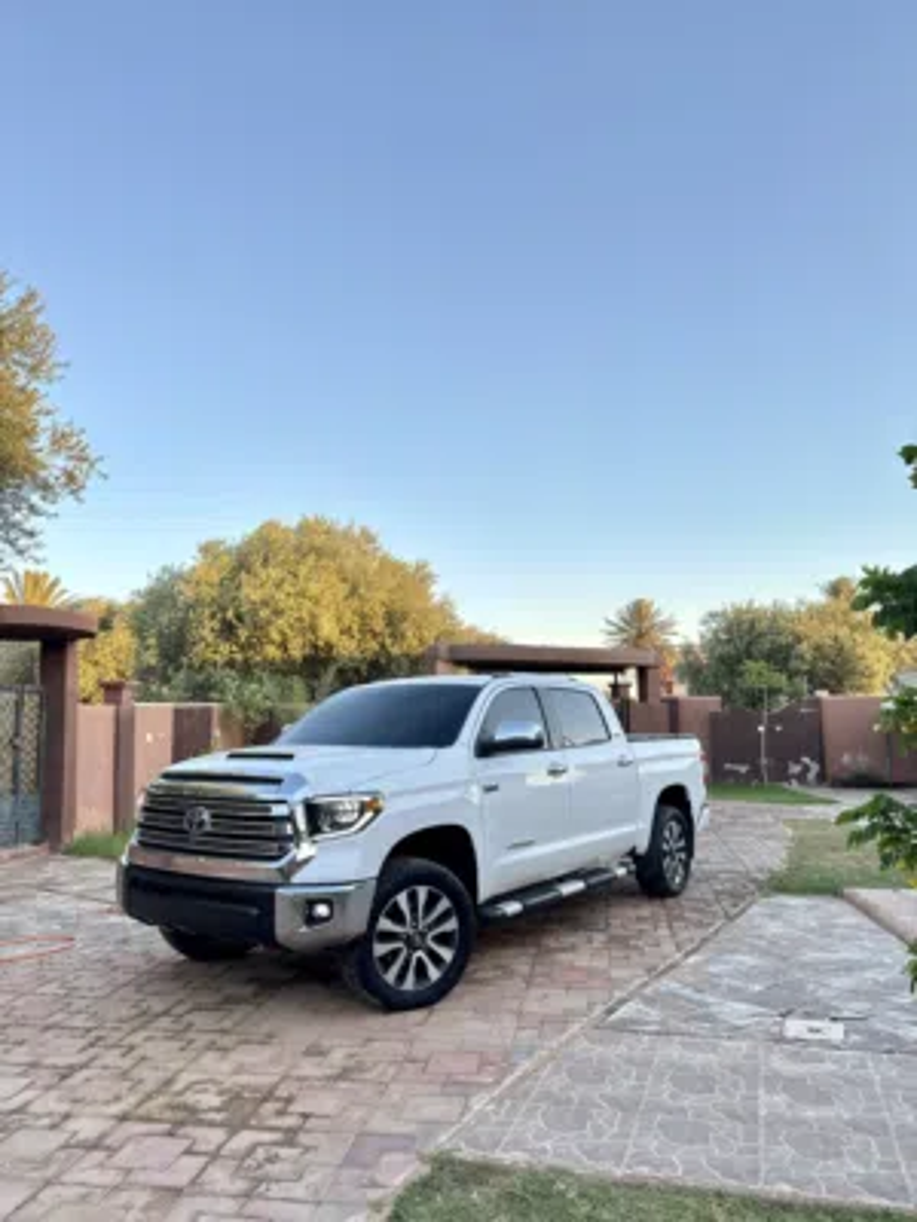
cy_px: 611
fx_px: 848
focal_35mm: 24
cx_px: 458
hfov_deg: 56.8
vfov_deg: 71.6
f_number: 1.78
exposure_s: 1/283
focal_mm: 6.76
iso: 100
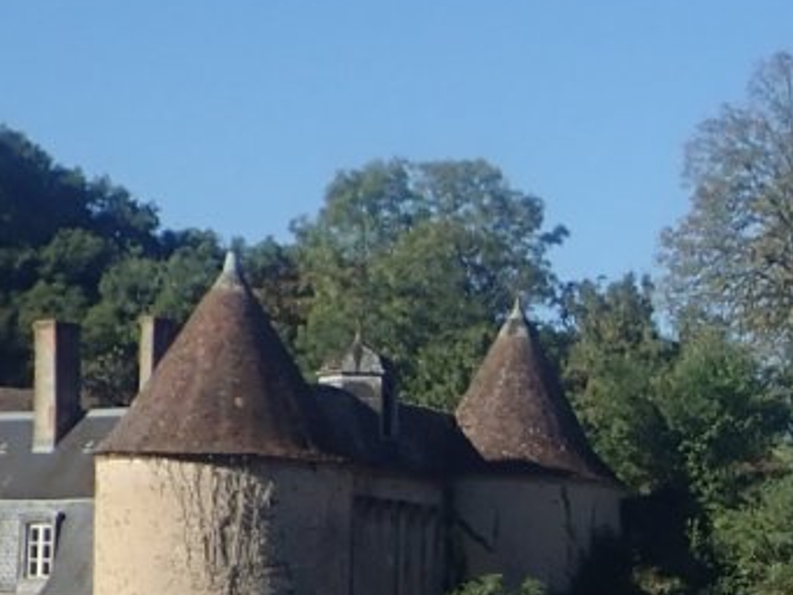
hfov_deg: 11.8
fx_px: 3758
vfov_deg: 8.8
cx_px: 912
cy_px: 881
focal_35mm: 164
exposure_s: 1/1600
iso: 100
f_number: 2.6
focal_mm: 6.42
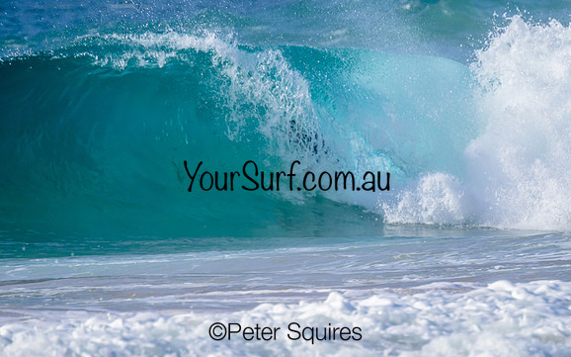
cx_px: 368
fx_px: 16414
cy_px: 176
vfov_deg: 1.2
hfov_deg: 2.0
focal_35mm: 1055
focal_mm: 800
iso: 720
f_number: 11
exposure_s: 1/2000
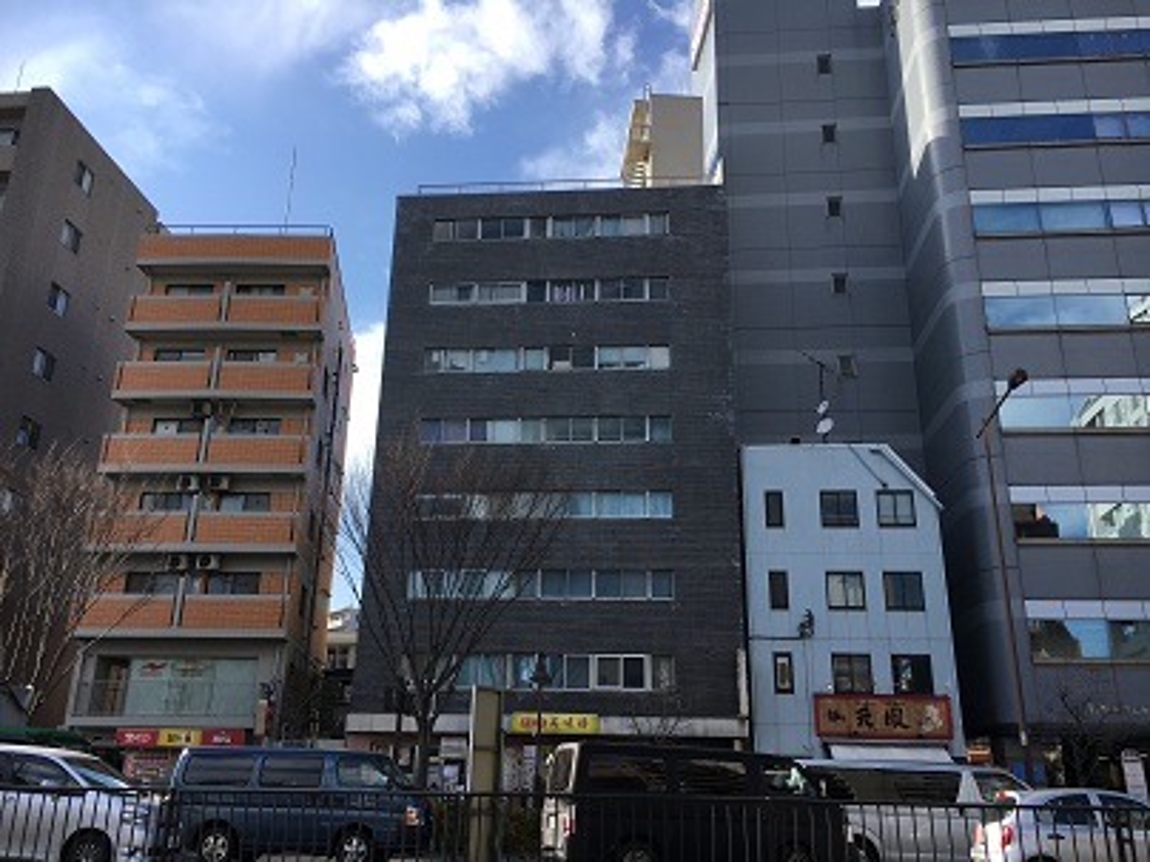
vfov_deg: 48.2
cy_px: 431
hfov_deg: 61.7
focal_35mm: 29
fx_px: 963
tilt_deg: +19.8
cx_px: 575
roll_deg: -2.0
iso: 25
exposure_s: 1/894
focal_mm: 4.15
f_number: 2.2
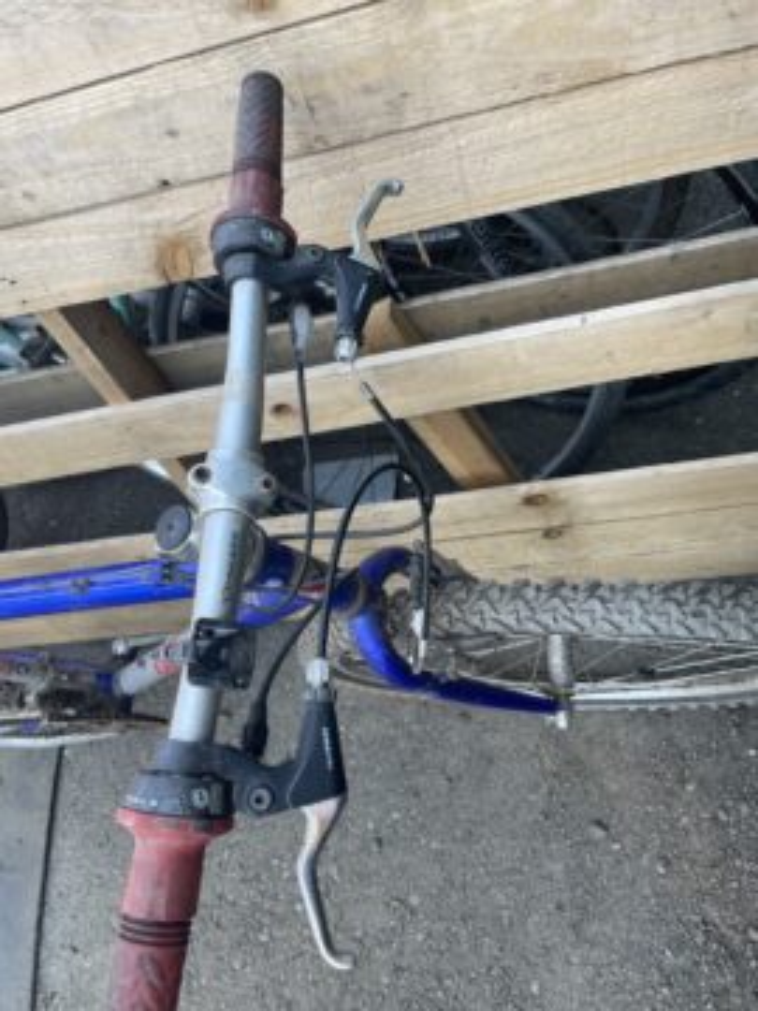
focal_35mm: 26
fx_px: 759
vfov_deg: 67.3
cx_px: 379
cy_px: 506
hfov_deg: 53.1
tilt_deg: -66.6
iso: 32
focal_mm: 4.2
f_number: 1.6
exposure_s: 1/197
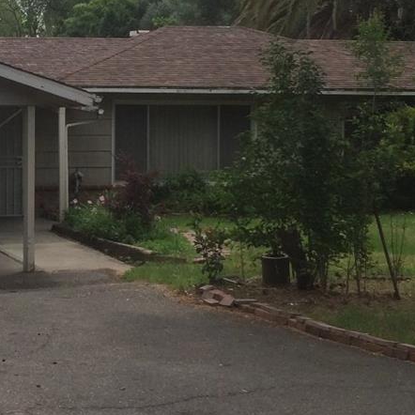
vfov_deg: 19.3
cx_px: 27
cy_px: 149
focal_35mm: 90
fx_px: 1221
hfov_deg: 18.9
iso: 32
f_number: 2.2
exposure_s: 1/1786
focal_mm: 4.12
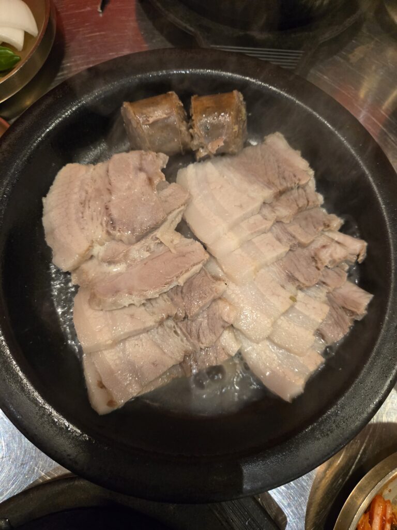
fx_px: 352
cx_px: 198
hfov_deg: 58.9
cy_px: 265
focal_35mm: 23
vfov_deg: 73.9
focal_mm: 5.4
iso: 500
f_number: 1.8
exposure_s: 1/120
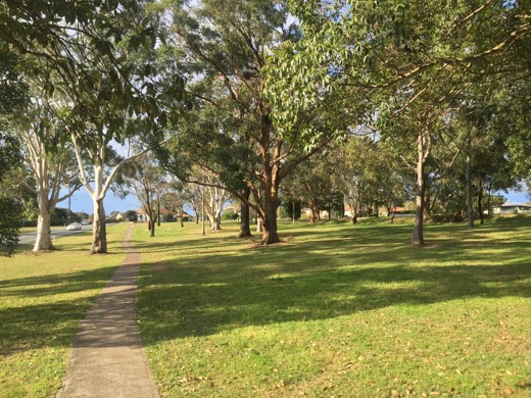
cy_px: 199
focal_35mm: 29
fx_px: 445
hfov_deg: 61.7
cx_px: 266
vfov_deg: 48.2
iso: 32
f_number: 2.2
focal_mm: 4.15
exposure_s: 1/565
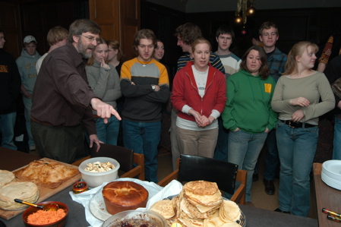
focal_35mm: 30
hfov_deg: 61.9
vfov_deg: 43.6
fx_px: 284
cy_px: 114
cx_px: 170
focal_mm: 20
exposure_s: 1/60
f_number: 5.6
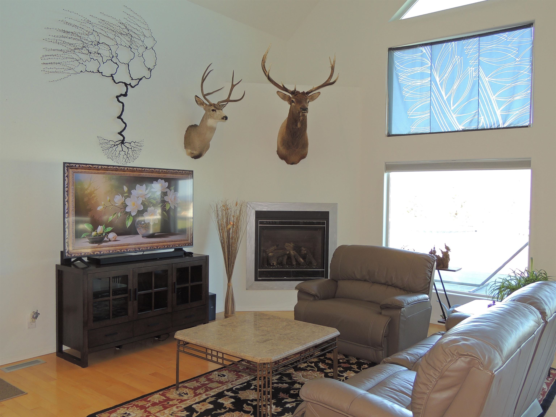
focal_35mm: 30
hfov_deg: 60.0
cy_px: 208
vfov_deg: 46.8
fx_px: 482
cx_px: 278
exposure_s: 1/40
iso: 110
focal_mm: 5.3
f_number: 3.1
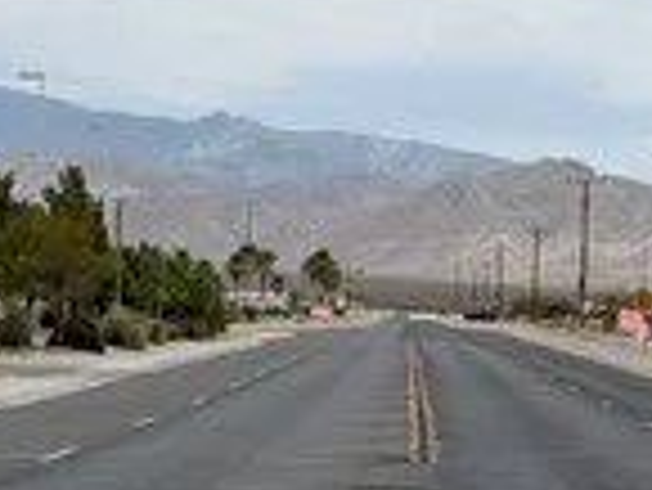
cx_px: 261
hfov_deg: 11.7
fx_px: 3186
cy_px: 580
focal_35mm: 169
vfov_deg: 8.7
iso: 80
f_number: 1.78
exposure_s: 1/6173
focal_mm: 6.76
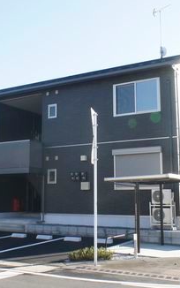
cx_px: 61
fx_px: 502
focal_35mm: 64
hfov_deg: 20.3
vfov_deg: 32.0
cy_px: 145
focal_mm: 16
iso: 200
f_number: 6.3
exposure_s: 1/160
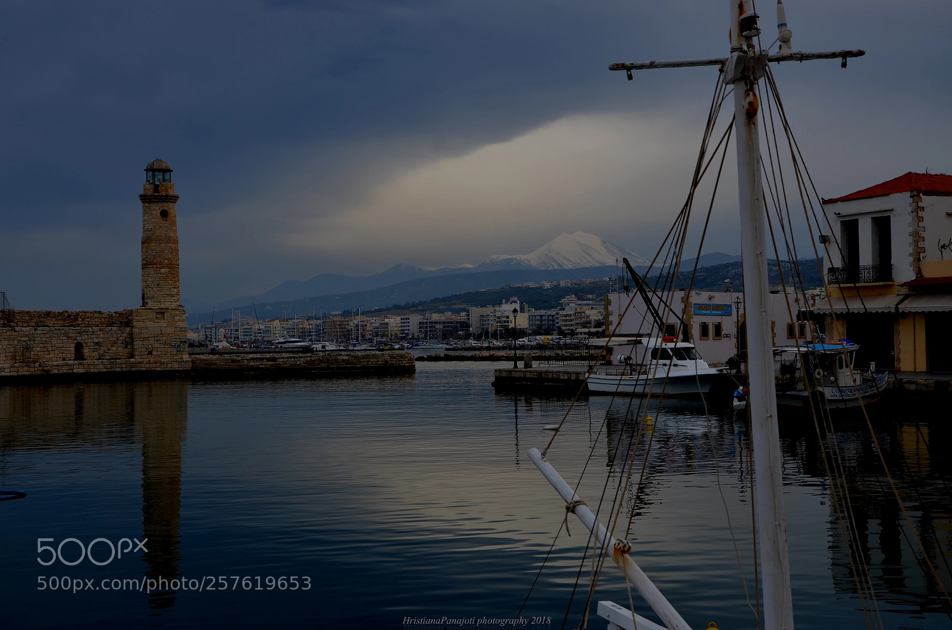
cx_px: 476
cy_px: 315
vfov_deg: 25.6
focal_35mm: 52
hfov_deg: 37.9
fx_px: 1385
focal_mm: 35
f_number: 8
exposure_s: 1/250
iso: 125
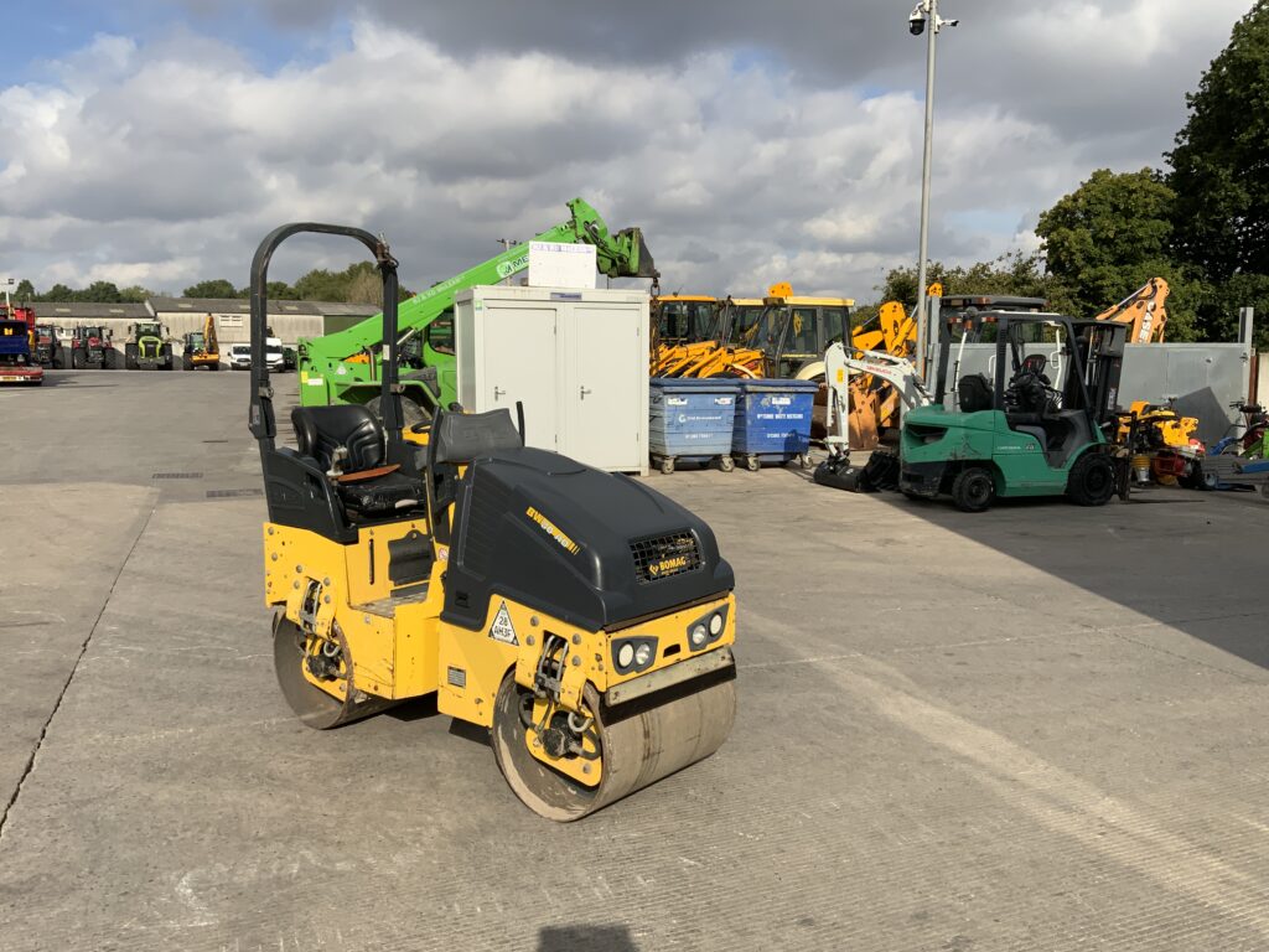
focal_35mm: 29
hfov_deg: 61.7
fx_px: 1063
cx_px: 634
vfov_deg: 48.2
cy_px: 476
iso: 20
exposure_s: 1/2801
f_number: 1.8
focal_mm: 3
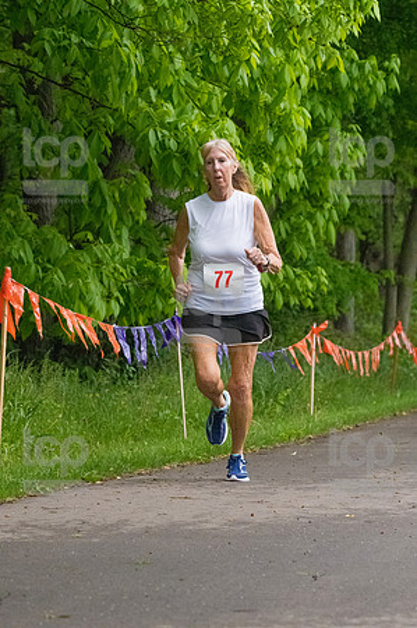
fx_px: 2734
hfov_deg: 8.7
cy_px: 314
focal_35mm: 157
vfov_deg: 13.1
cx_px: 208
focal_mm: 105
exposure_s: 1/1250
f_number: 5.6
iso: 6400
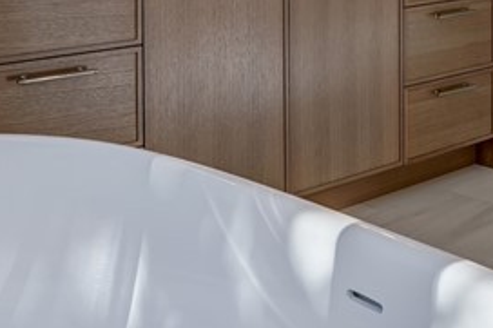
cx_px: 457
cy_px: -117
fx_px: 876
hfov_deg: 29.9
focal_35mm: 64
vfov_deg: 19.3
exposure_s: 1/125
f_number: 9
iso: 400
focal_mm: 16
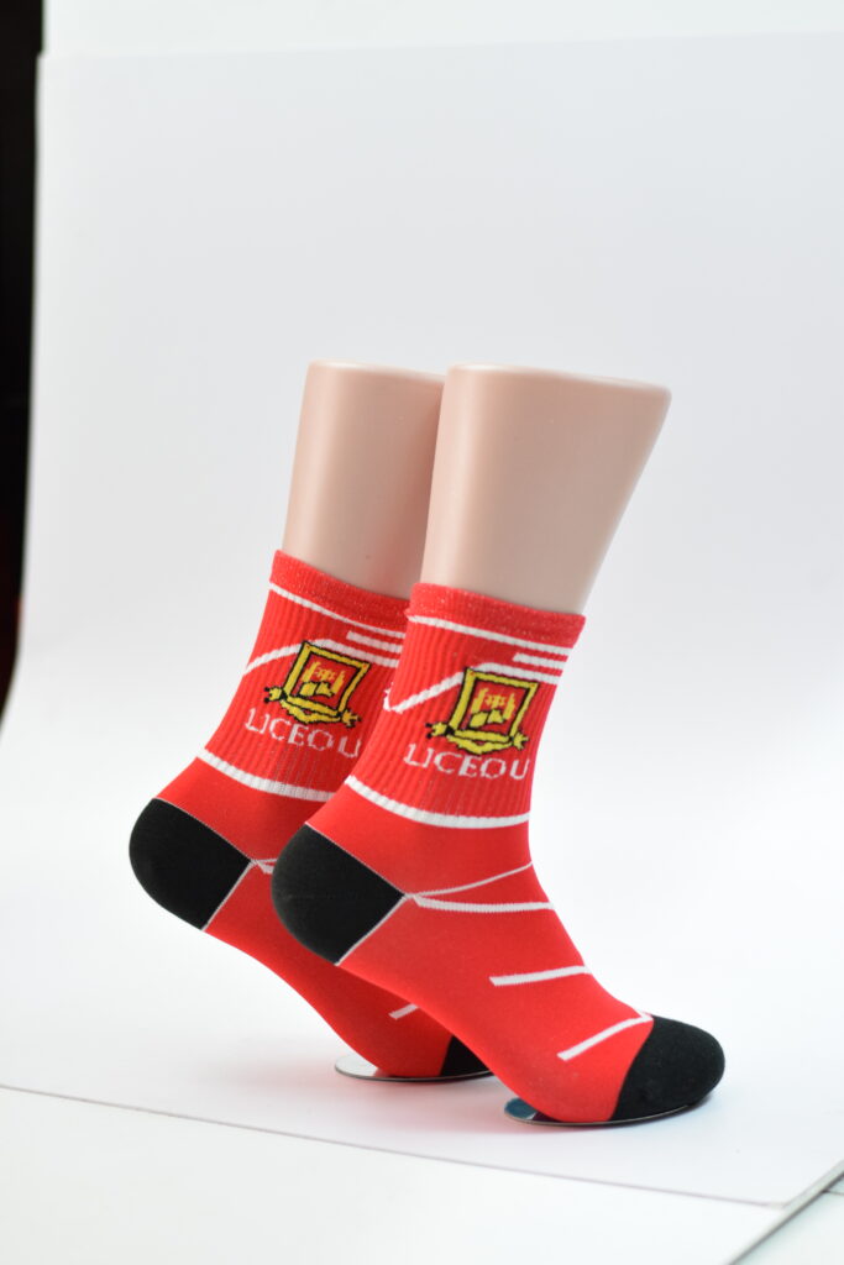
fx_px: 2636
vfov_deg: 27.0
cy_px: 632
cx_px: 422
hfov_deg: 18.2
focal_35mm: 75
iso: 1600
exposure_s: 1/400
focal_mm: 50
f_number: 2.2
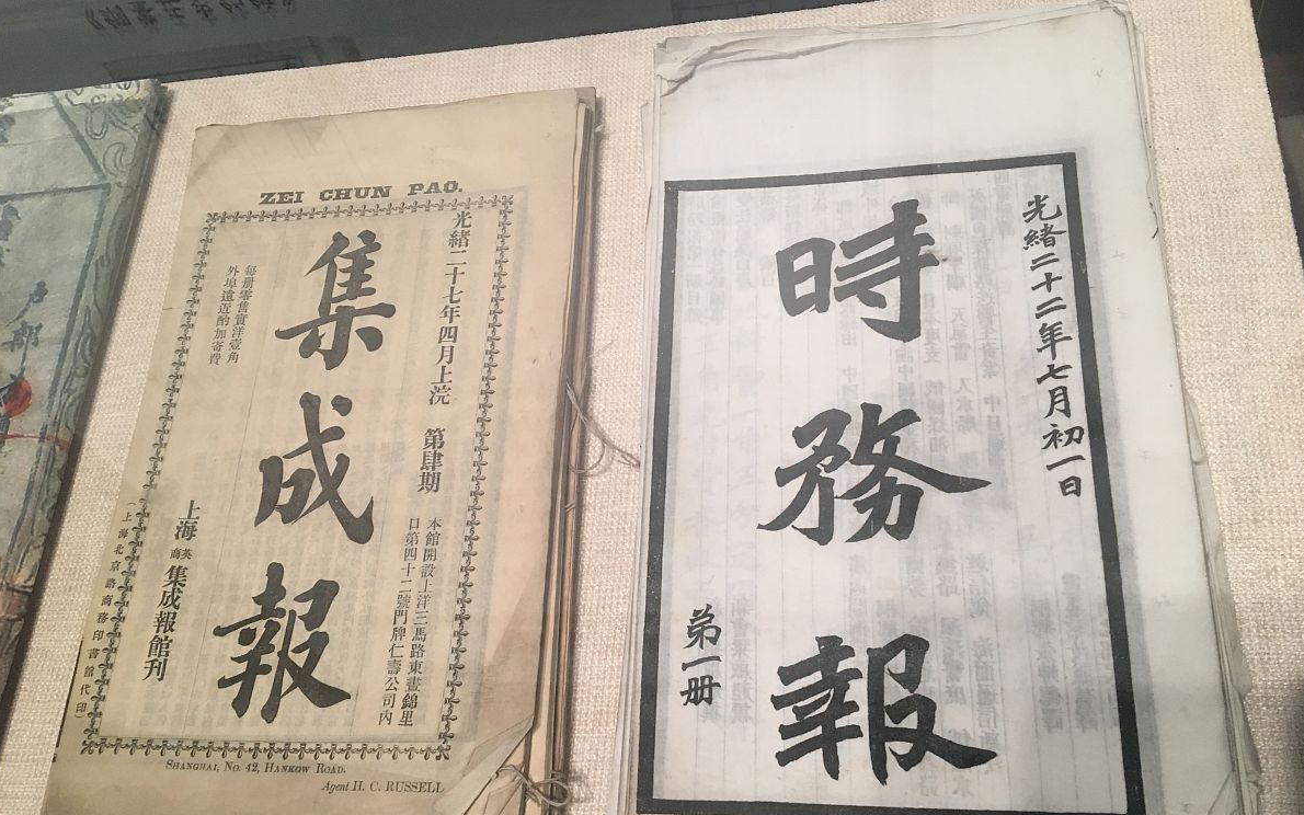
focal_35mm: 31
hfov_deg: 61.2
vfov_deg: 40.5
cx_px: 654
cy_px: 458
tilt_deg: -54.7
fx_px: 1102
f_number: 2.2
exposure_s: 1/33
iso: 125
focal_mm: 4.15
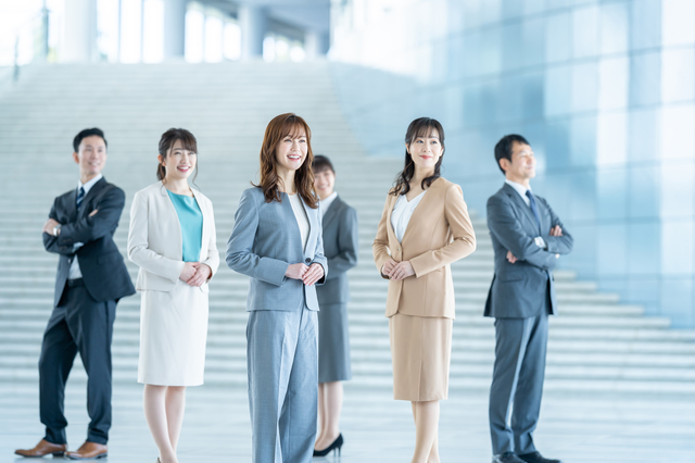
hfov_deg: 15.2
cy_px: 232
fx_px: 2605
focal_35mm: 135
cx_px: 348
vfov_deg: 10.1
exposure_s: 1/640
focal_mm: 135
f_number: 2.2
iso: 400
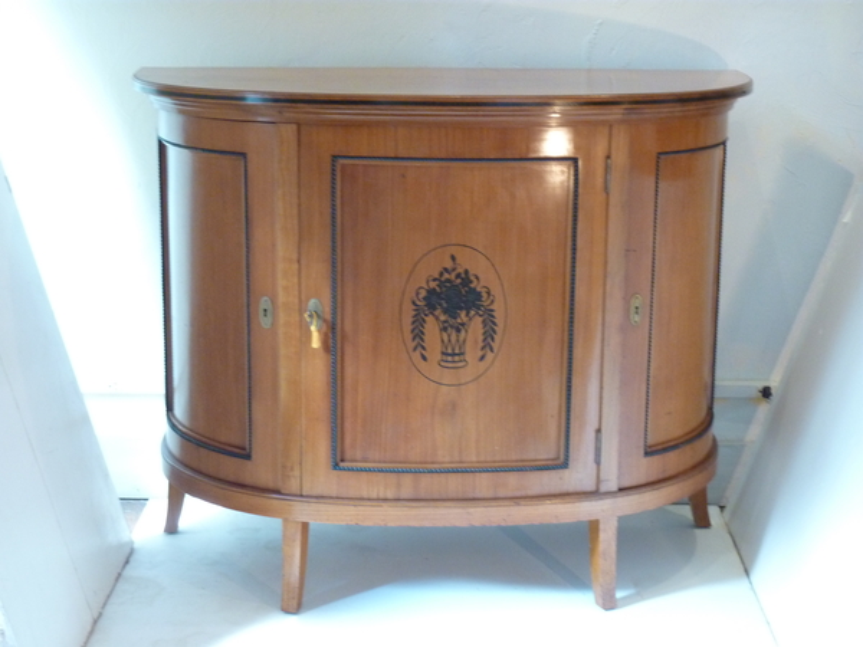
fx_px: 1670
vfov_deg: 21.9
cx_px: 432
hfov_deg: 29.0
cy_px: 324
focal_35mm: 67
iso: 400
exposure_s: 1/10
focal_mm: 11
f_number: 4.1
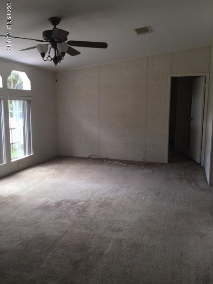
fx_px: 238
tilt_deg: -7.4
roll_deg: +0.0
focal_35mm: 29
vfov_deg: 61.7
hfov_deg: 48.2
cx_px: 106
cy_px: 142
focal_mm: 4.15
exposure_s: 1/60
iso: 32
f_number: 2.2
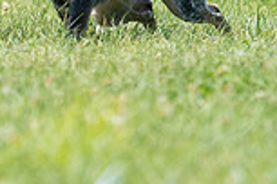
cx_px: 156
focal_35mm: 1460
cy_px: -122
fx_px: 11233
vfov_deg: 0.9
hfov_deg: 1.4
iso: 1600
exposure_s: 1/4000
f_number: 6.3
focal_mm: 385
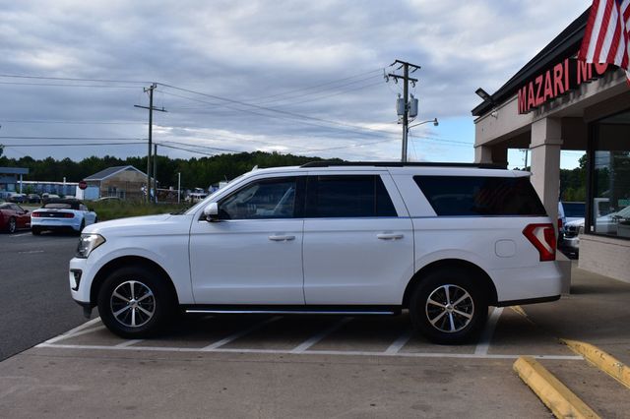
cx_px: 315
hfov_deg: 55.1
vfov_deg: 38.3
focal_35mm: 34
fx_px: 603
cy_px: 210
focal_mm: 23
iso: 400
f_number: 11
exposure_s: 1/400
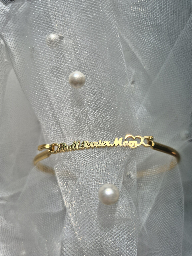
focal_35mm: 23
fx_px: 170
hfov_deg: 58.9
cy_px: 128
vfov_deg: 73.9
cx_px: 96
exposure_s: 1/349
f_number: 1.8
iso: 25
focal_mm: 5.4
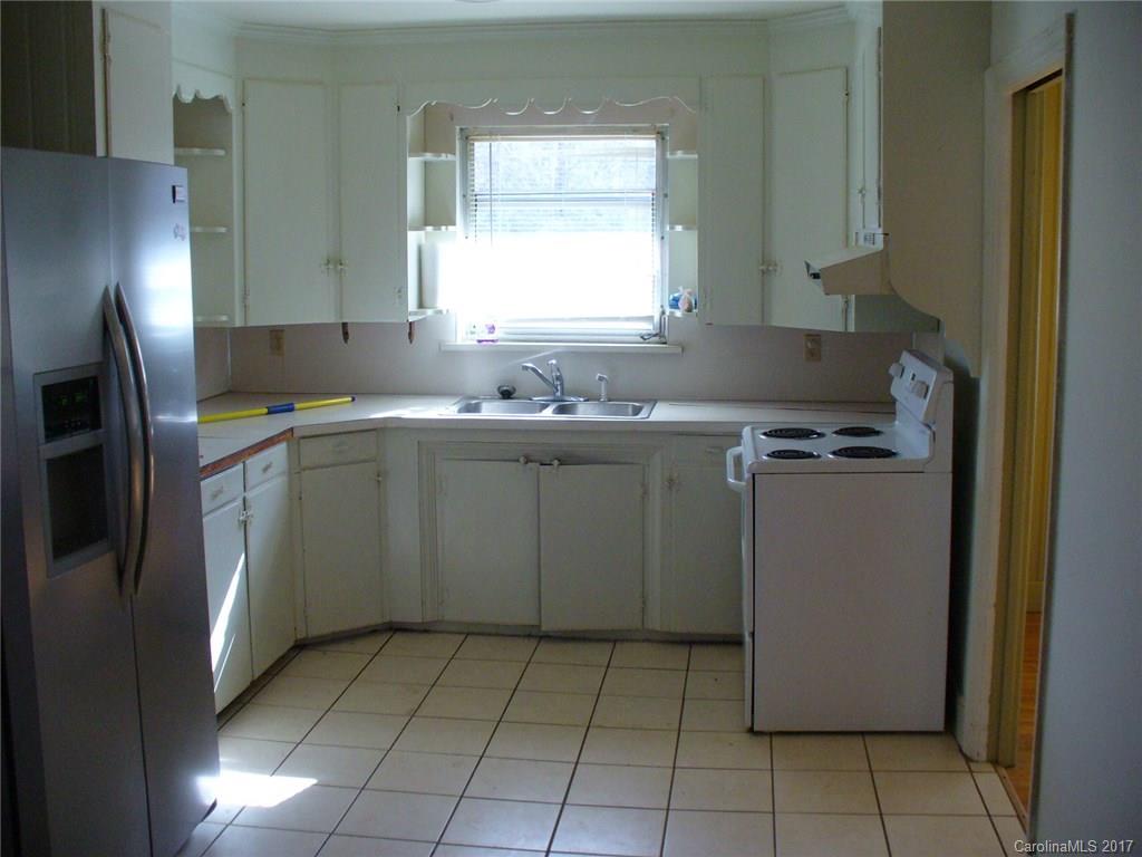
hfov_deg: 50.1
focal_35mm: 37
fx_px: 1221
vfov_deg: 38.7
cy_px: 428
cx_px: 571
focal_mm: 6.1
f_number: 2.8
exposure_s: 1/100
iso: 200
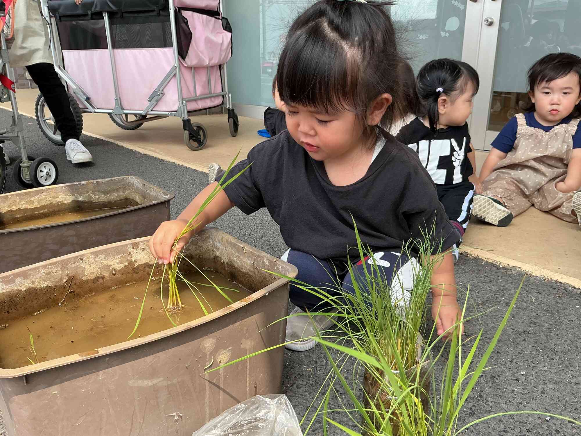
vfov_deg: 48.2
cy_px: 218
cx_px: 290
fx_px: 487
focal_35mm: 29
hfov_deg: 61.7
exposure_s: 1/419
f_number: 1.8
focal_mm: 3
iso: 25
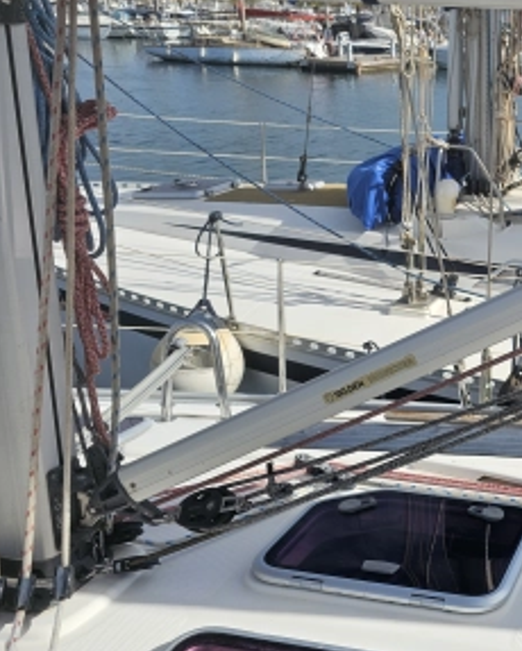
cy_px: 276
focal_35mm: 43
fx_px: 830
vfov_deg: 42.7
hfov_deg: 30.8
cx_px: 586
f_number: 1.7
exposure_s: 1/1232
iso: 10
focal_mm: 6.3
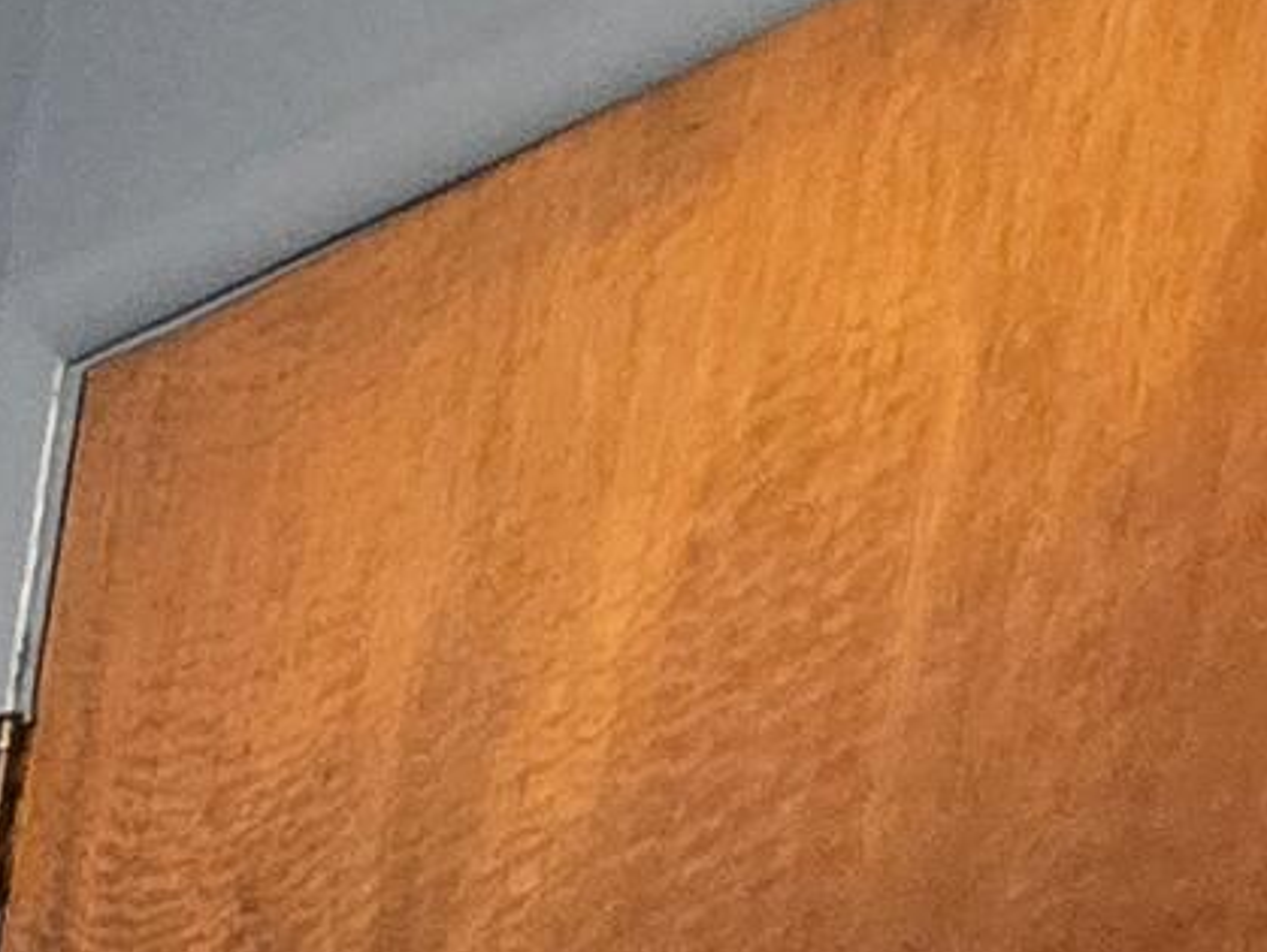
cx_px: -2226
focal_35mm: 93
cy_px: 2514
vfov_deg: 11.8
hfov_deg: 12.6
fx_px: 3407
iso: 1000
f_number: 2.2
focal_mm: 2.2
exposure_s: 1/60
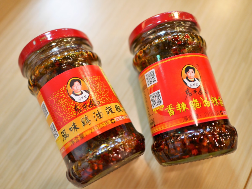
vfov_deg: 46.8
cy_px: 94
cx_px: 126
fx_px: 218
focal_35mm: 30
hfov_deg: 59.9
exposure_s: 1/60
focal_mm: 15
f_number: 1.7
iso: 320
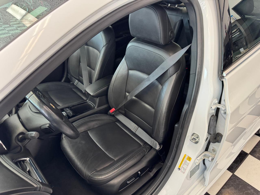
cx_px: 130
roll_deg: +2.0
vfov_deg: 56.8
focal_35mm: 24
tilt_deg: -35.1
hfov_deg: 71.6
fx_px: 180
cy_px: 98
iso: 200
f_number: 1.78
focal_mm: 6.76
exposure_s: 1/120
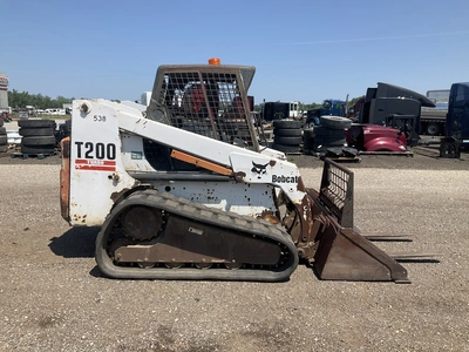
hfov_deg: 61.7
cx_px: 234
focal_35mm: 29
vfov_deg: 48.2
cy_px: 176
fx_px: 393
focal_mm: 3
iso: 25
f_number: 1.8
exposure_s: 1/2058
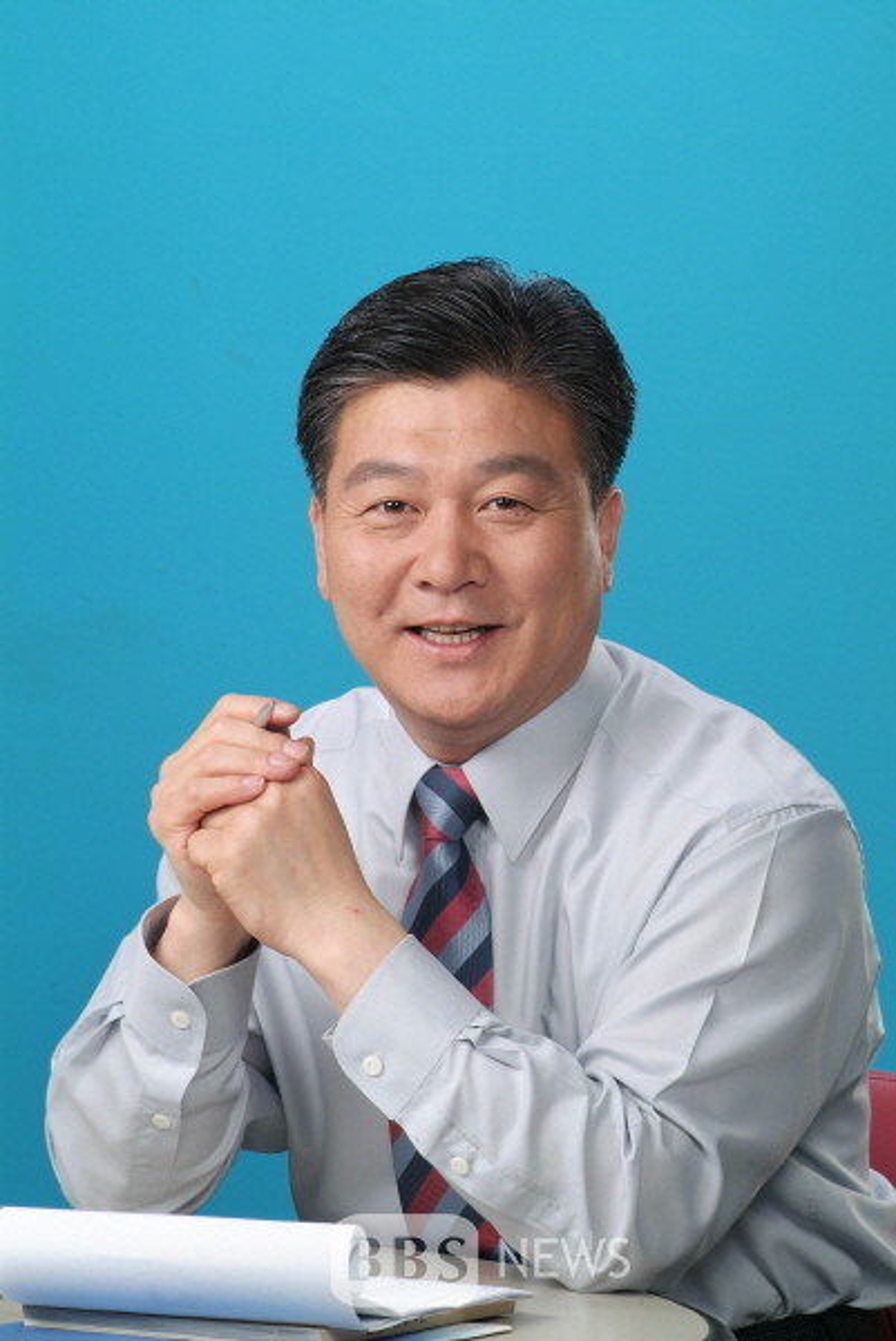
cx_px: 448
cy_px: 670
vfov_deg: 12.4
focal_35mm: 165
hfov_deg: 8.3
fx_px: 6149
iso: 100
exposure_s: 1/90
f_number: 11
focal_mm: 110
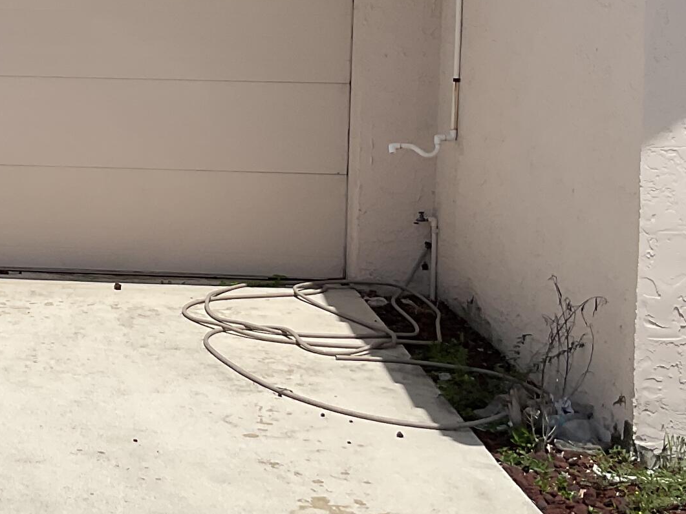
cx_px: -61
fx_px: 1625
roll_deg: -1.1
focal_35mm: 82
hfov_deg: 22.5
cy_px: 98
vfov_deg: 17.8
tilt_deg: -3.3
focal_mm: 3
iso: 16
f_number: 1.8
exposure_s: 1/4785
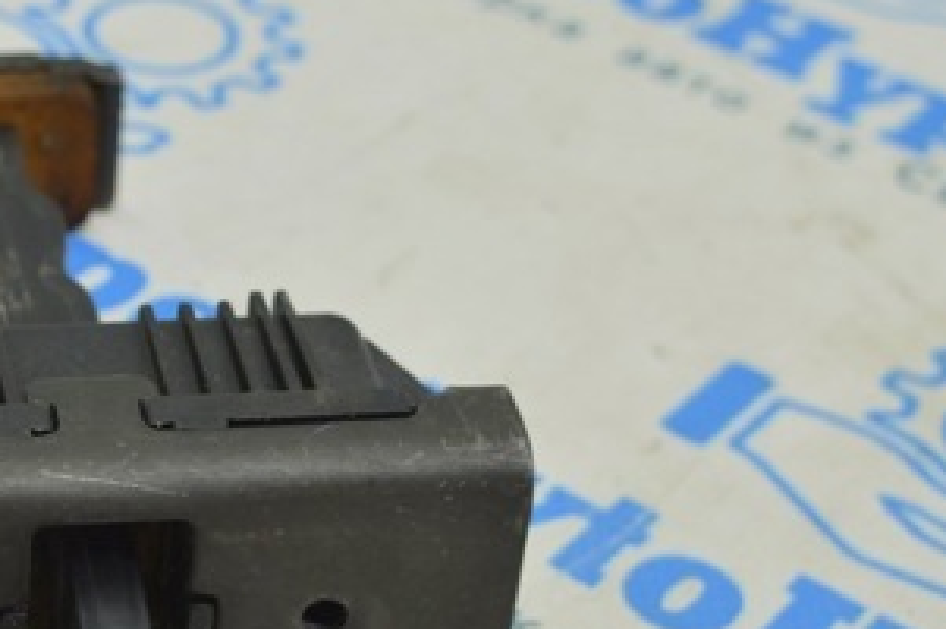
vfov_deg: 11.9
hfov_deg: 17.5
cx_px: 88
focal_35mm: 115
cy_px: 410
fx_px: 3019
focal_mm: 36
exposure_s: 1/25
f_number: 5.6
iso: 400
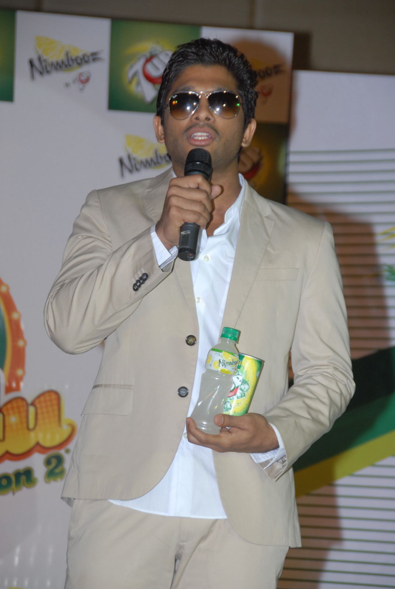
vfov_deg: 11.4
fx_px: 2948
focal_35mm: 180
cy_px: 294
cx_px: 198
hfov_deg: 7.7
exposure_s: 1/125
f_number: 6.3
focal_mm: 120
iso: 400
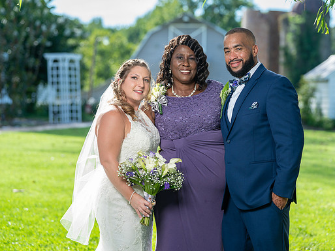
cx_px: 180
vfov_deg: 11.5
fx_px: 1249
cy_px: 120
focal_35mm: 129
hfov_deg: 15.3
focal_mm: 113
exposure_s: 1/200
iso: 100
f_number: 4
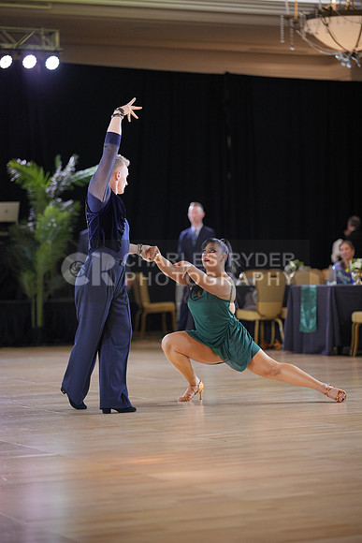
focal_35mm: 100
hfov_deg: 13.7
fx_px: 1507
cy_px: 272
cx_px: 181
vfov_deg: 20.4
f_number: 2
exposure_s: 1/500
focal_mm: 100
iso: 1000
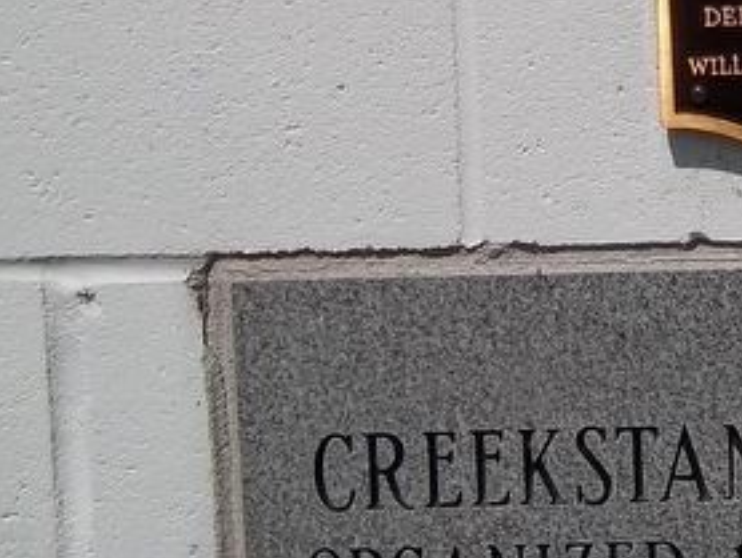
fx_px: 1974
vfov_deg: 15.2
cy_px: -198
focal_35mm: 92
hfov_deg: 20.3
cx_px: 827
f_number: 5.5
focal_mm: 5.7
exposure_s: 1/1401
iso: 80
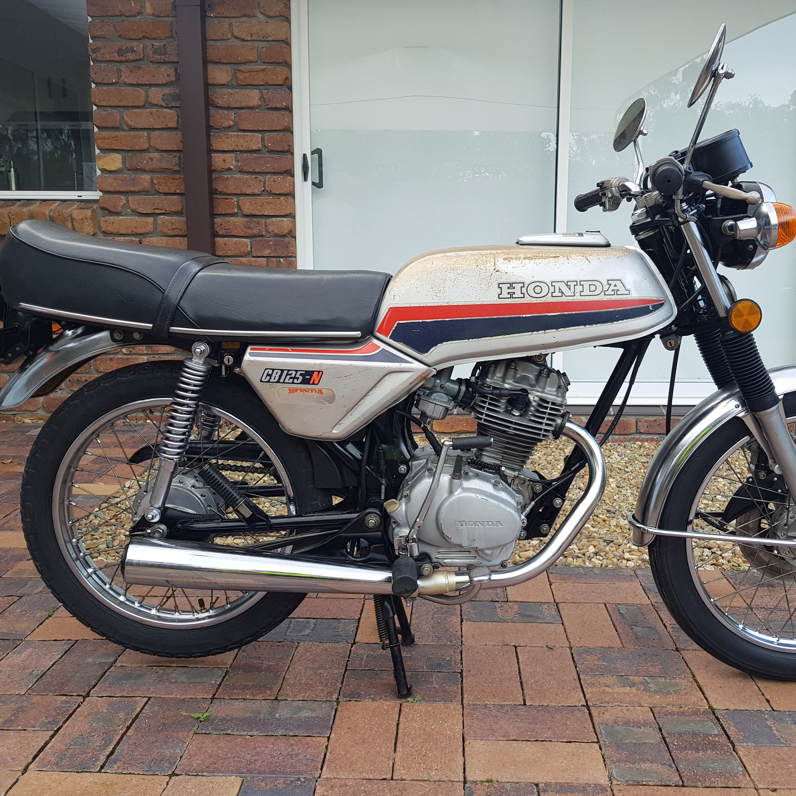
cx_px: 459
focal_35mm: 31
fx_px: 806
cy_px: 400
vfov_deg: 52.5
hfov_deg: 52.3
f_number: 1.7
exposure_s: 1/128
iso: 40
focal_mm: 4.2
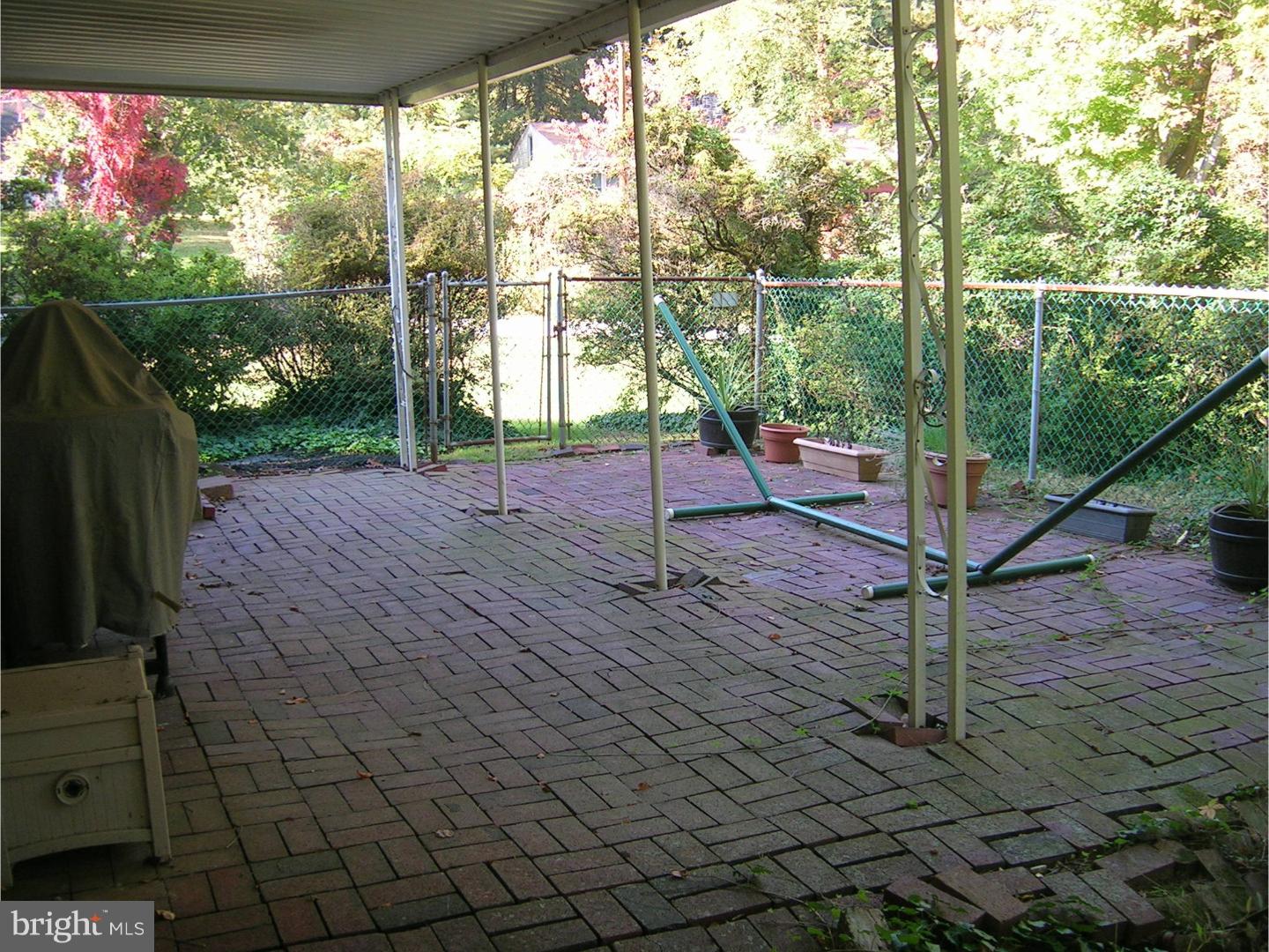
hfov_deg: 52.6
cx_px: 634
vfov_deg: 40.7
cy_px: 476
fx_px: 1283
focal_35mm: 35
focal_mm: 5.4
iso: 50
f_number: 2.8
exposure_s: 1/43.9
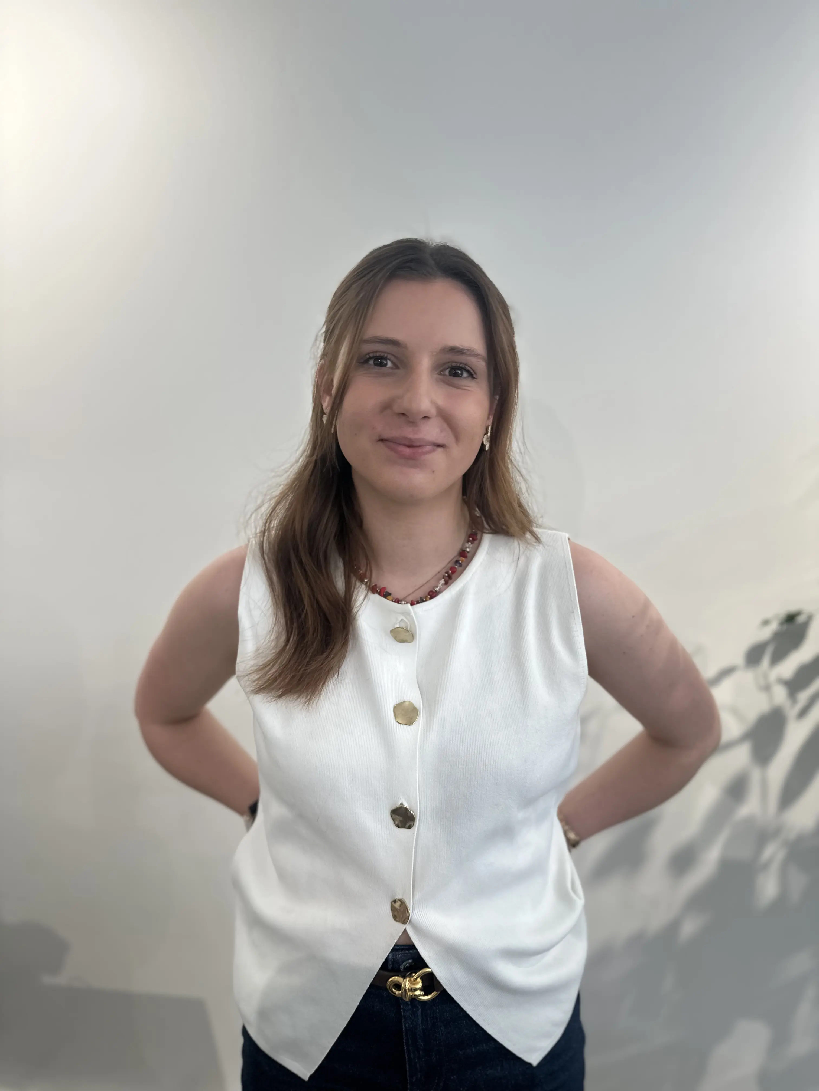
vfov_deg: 71.6
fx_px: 757
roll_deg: -0.9
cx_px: 410
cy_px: 546
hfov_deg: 56.8
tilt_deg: -7.0
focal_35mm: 24
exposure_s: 1/100
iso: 64
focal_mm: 6.86
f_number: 1.78
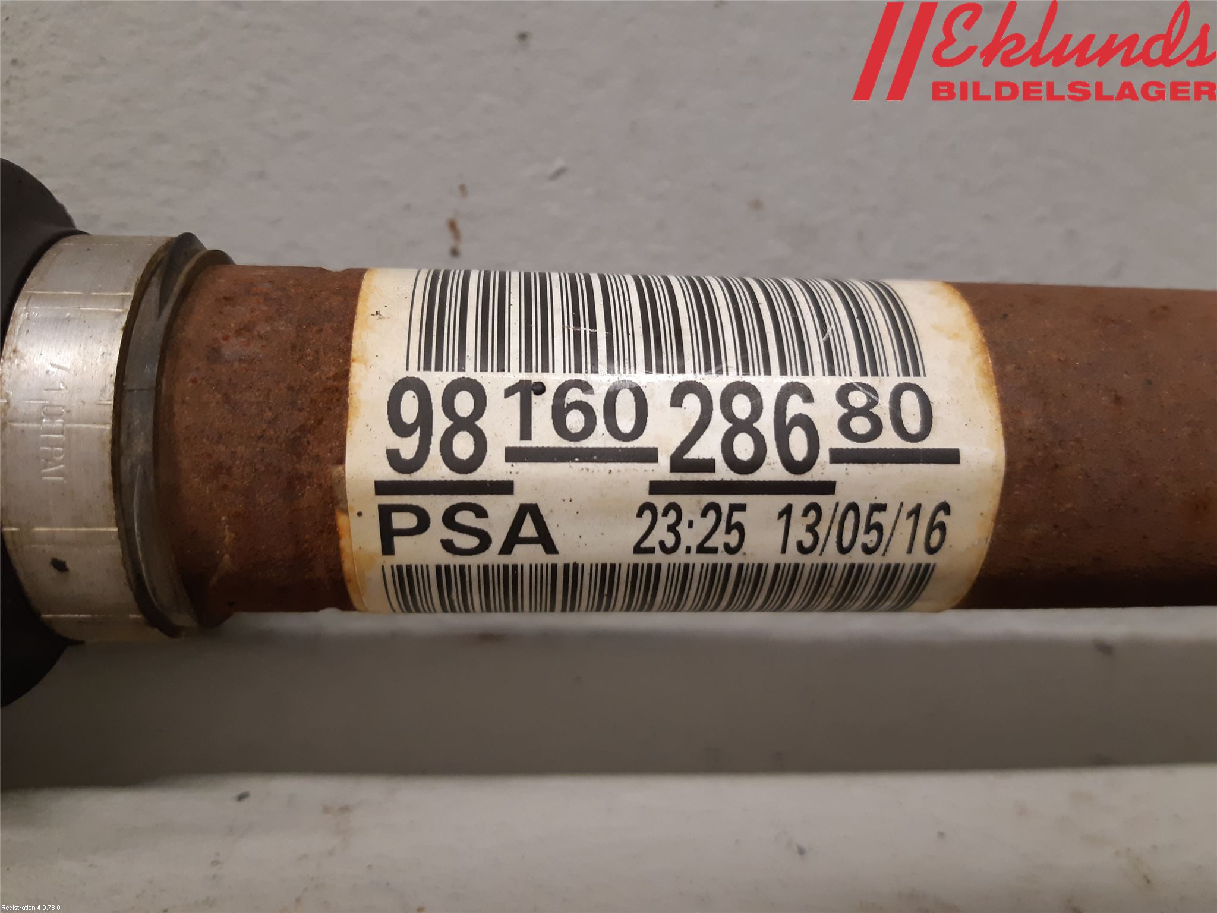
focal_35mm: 26
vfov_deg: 53.1
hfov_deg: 67.3
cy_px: 456
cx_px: 608
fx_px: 914
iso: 160
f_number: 1.7
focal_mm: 3.93
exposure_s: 1/50
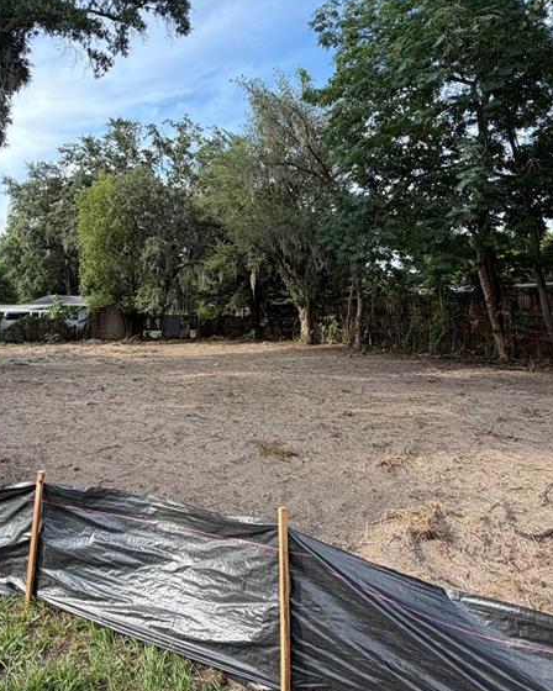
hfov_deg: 56.0
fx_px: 511
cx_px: 204
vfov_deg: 67.9
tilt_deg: +2.0
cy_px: 305
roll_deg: -0.7
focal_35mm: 25
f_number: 2.2
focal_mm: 2.22
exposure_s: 1/408
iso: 50
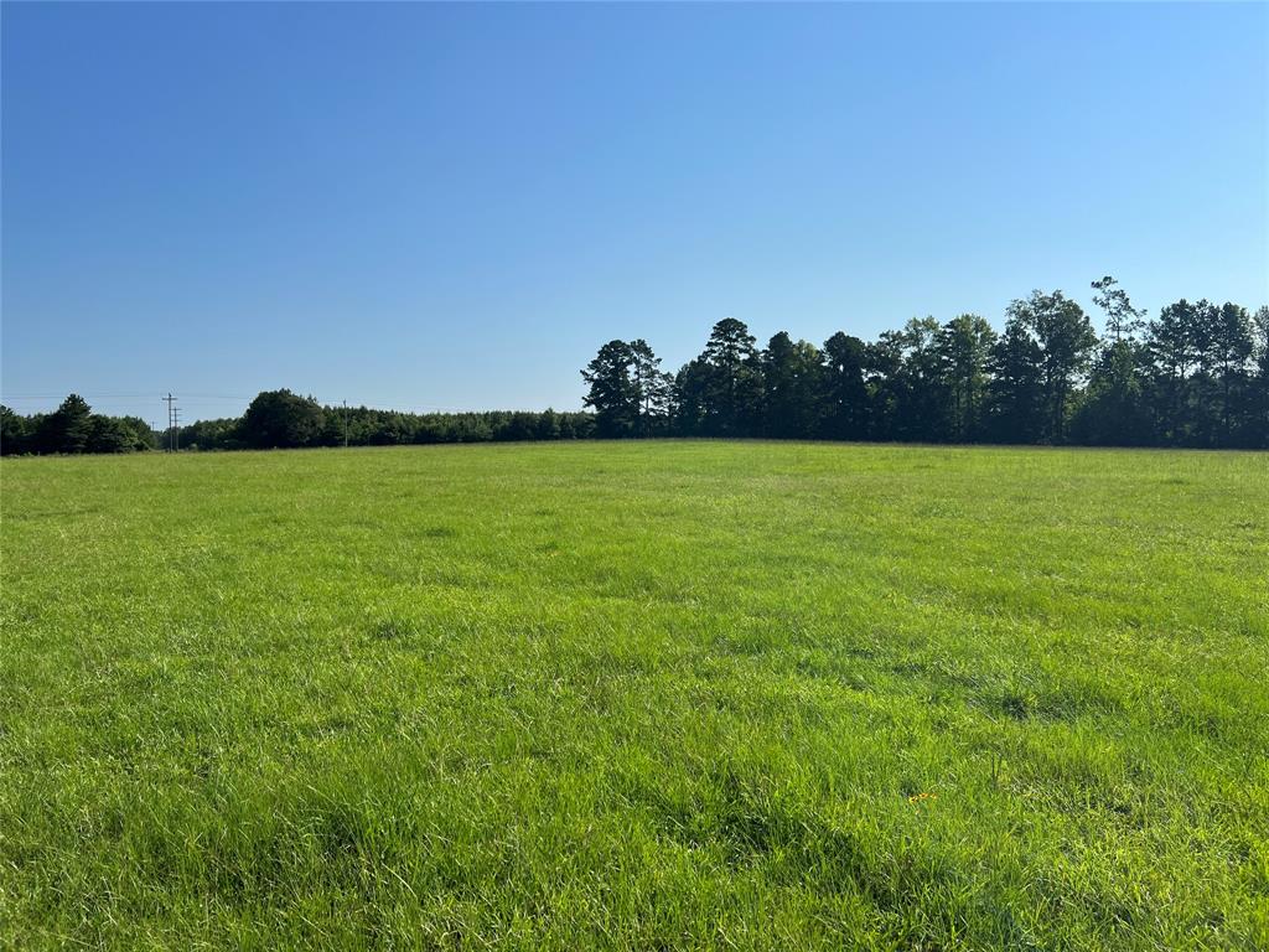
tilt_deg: -3.5
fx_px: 953
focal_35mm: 26
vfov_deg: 53.1
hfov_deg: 67.3
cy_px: 476
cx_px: 634
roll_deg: +0.8
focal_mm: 5.7
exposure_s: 1/6579
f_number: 1.5
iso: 50
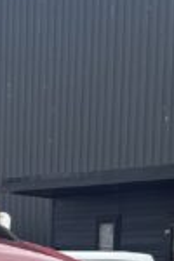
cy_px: 492
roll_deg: -1.4
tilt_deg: -8.4
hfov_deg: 7.4
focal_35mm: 184
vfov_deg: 10.4
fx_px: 1334
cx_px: -21
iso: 50
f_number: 1.6
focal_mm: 5.96
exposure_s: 1/2342
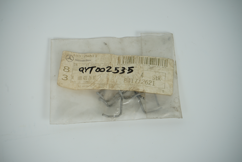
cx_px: 121
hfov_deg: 28.8
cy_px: 81
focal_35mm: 70
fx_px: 471
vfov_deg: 19.5
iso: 200
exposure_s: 1/200
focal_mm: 70
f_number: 7.1
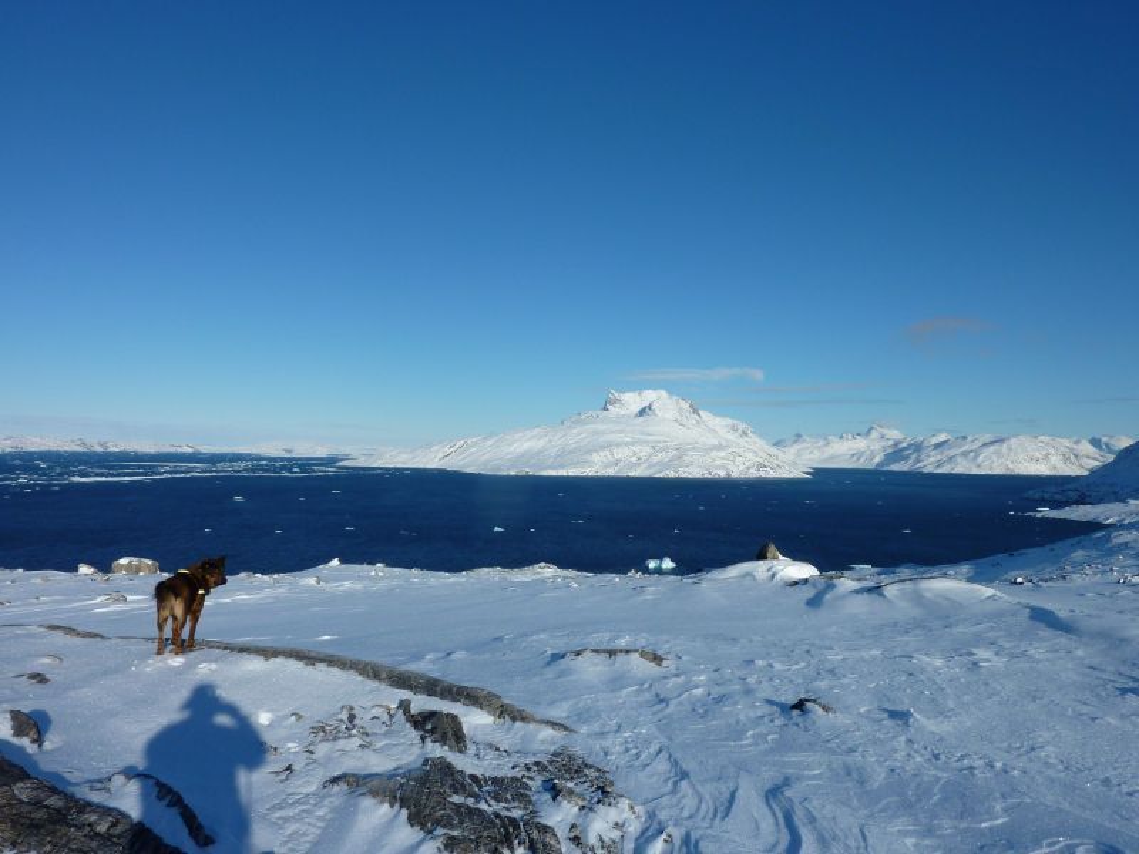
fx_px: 823
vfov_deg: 54.9
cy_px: 427
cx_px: 570
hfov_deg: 69.4
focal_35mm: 25
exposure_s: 1/800
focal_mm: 4.1
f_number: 5.6
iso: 80
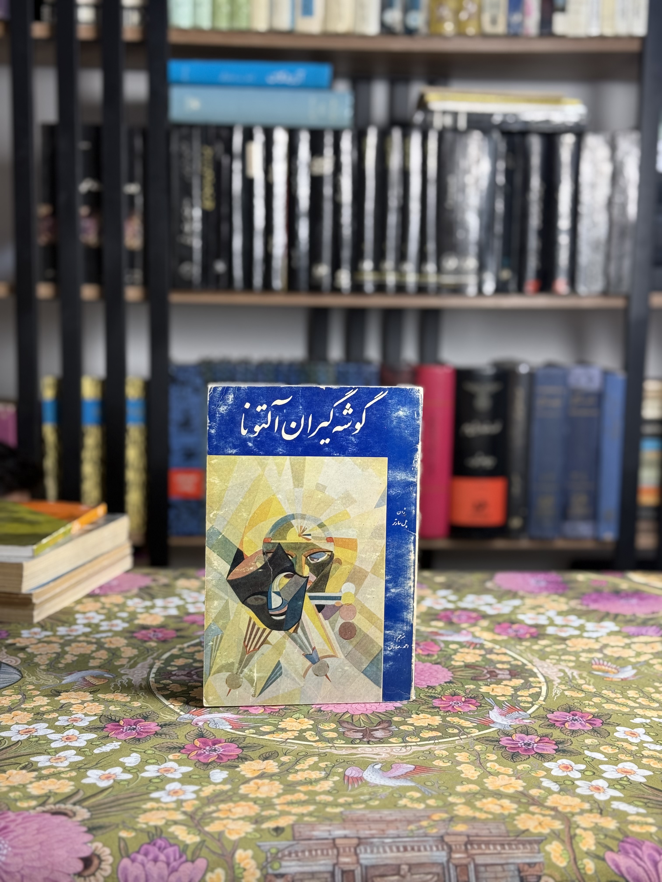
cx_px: 331
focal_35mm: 48
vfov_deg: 39.7
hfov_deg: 30.3
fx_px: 1224
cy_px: 441
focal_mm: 6.76
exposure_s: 1/50
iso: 50
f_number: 1.78
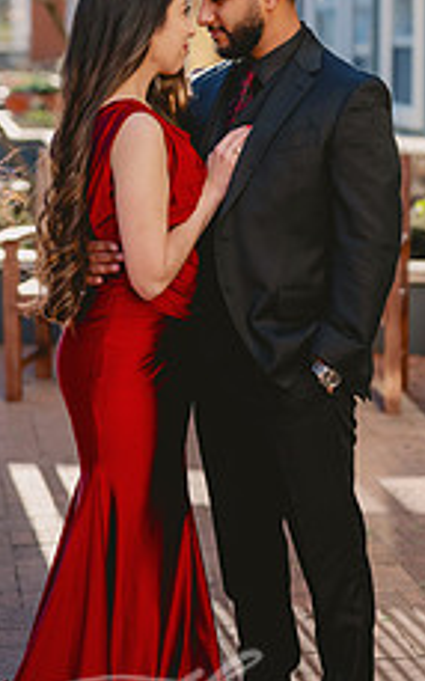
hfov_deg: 13.1
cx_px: 174
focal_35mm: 100
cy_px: 190
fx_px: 1854
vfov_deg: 20.7
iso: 640
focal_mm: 50
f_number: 2
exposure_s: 1/5000
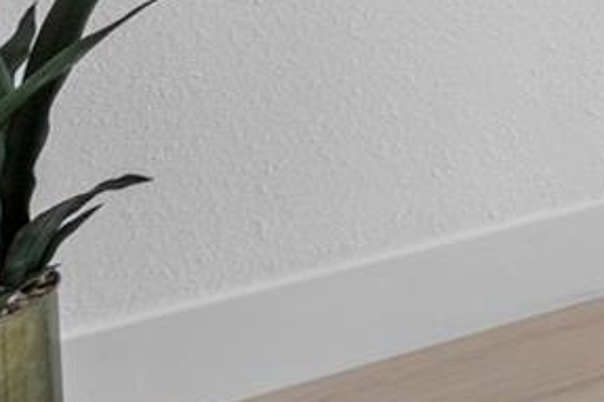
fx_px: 1308
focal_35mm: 78
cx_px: 1627
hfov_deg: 13.2
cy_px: -402
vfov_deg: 14.5
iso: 250
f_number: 9
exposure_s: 1/4
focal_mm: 14
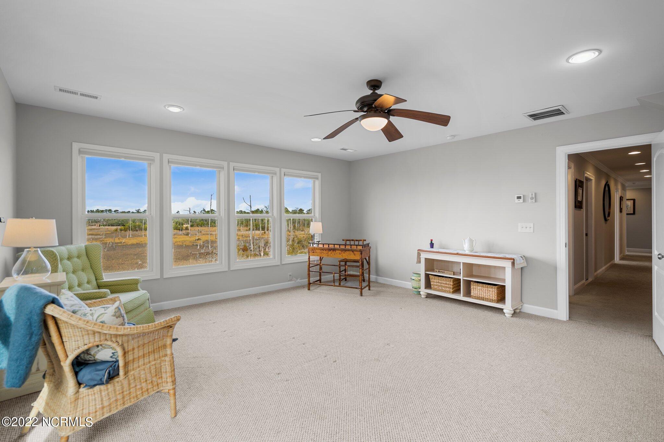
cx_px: 332
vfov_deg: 73.7
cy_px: 221
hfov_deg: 96.7
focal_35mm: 16
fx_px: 295
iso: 100
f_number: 4
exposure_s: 1/20
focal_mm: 16
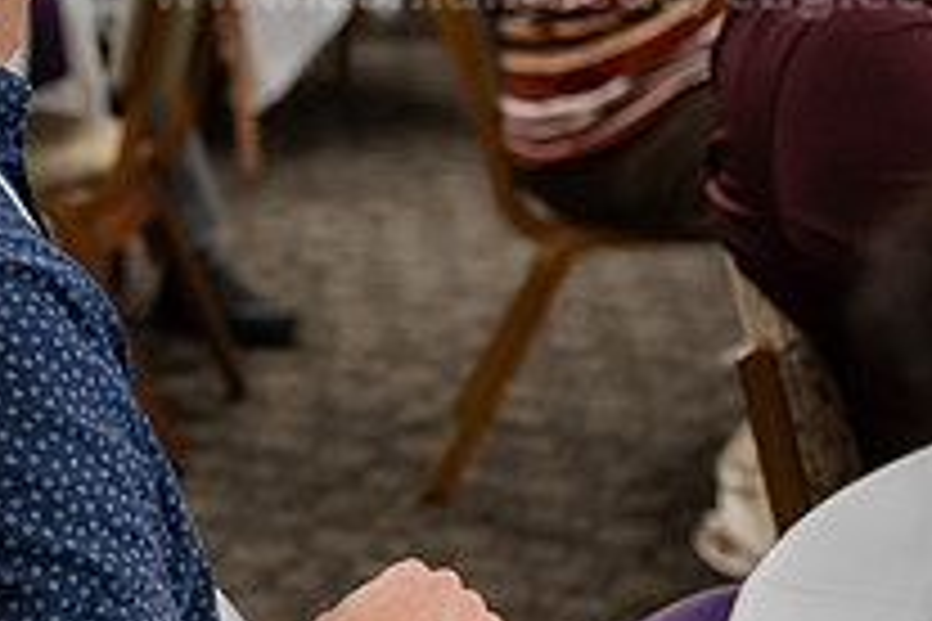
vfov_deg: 11.1
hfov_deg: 16.2
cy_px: 83
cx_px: -54
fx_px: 3184
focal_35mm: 123
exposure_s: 1/160
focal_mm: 44
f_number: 2.8
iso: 1600
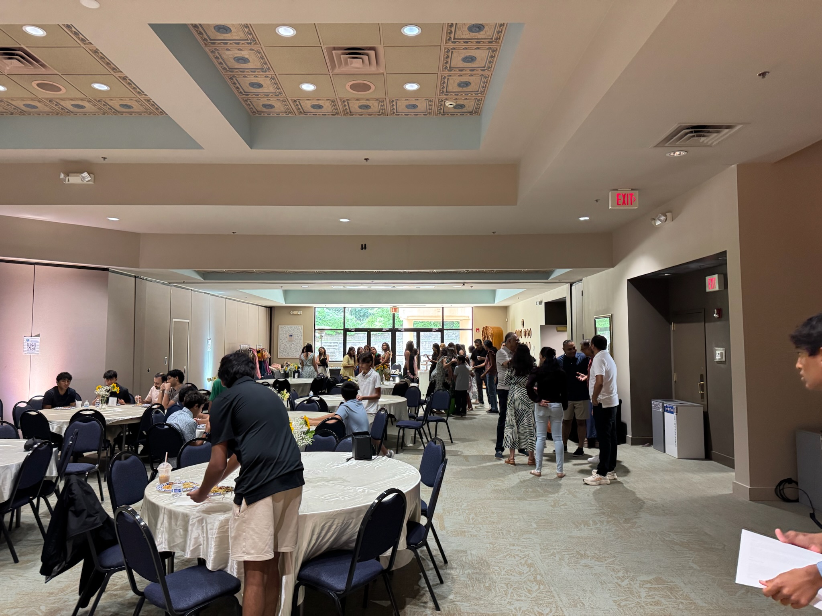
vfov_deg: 56.8
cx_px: 411
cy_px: 308
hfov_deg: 71.6
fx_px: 570
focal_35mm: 24
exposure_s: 1/60
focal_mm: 6.76
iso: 640
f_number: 1.78
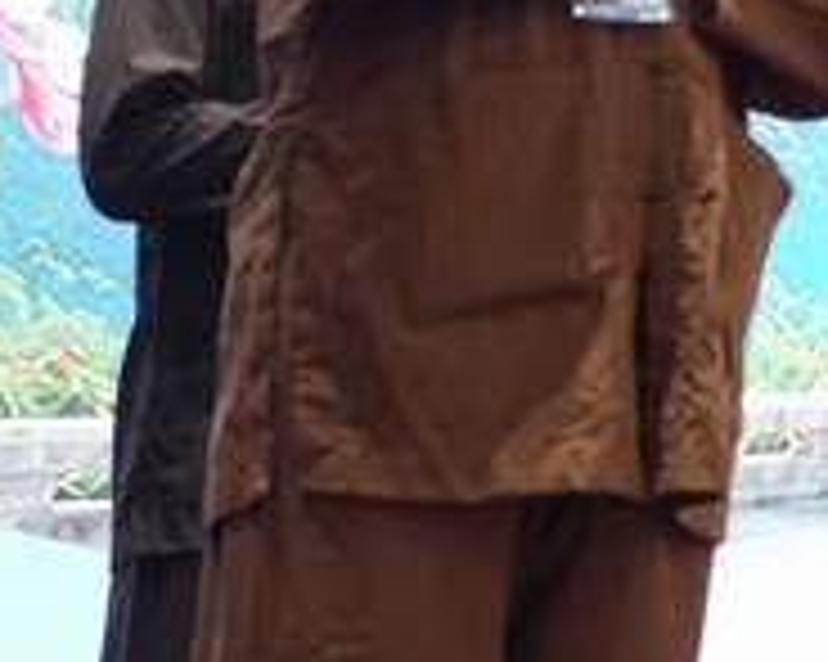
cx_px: 2036
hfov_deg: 9.7
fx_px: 4262
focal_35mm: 174
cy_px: 230
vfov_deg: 8.9
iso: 4000
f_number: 2.8
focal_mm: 35
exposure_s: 1/200
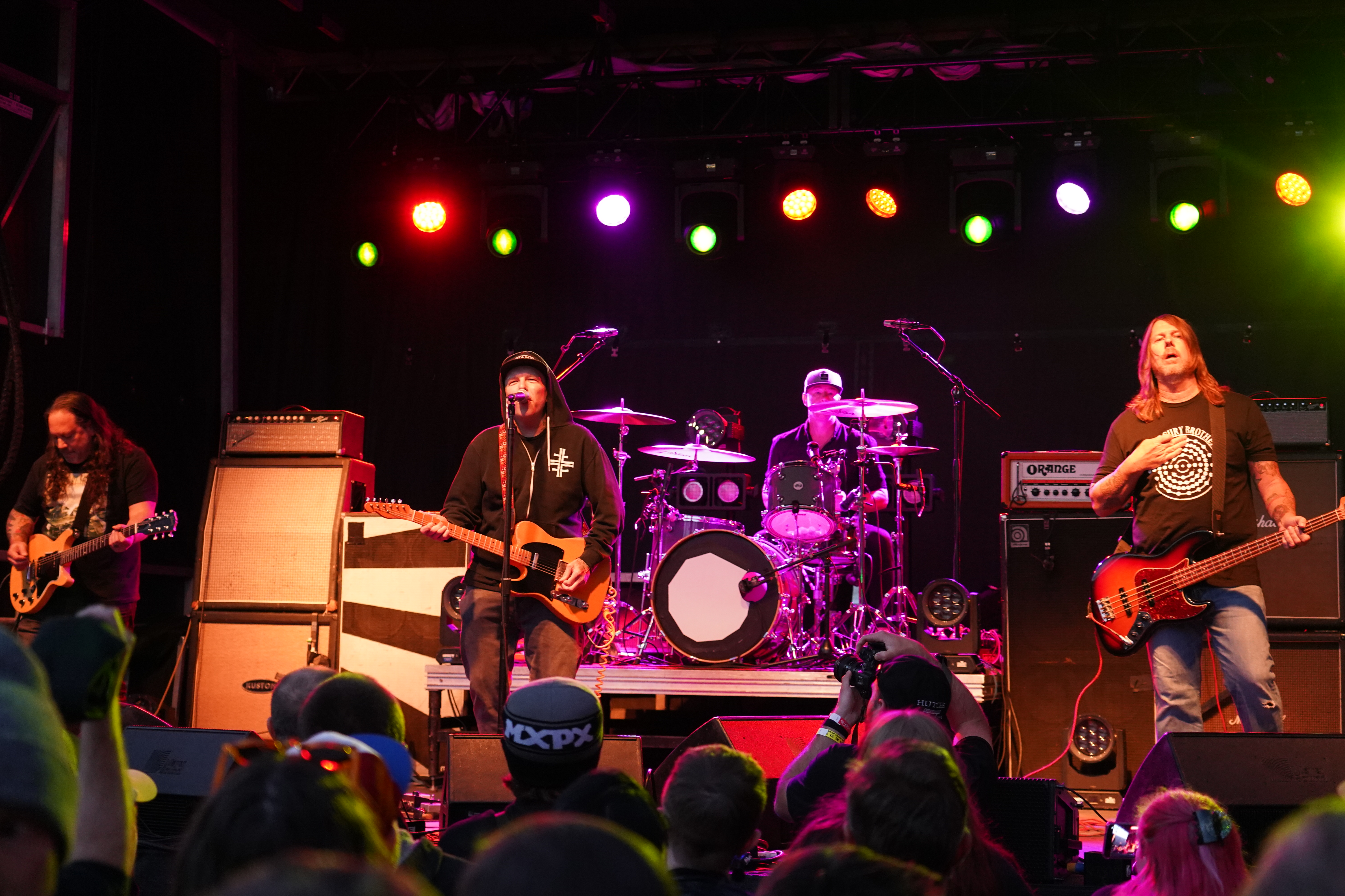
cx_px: 672
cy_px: 448
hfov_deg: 35.1
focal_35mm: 57
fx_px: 2129
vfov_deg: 23.8
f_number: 4
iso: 4000
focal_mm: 57
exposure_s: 1/160
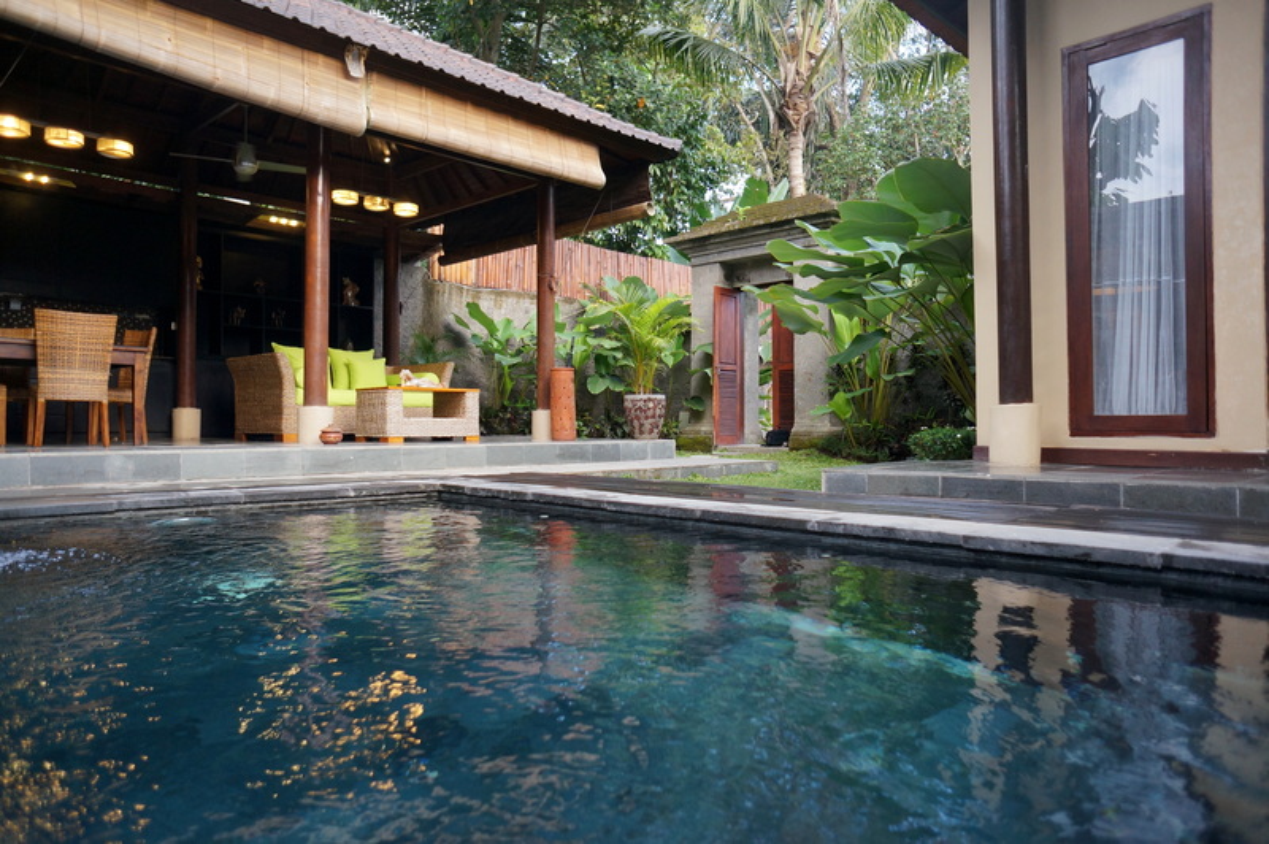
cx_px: 634
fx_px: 845
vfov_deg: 53.1
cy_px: 422
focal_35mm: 24
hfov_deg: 73.8
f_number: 2.8
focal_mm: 16
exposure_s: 1/125
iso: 400
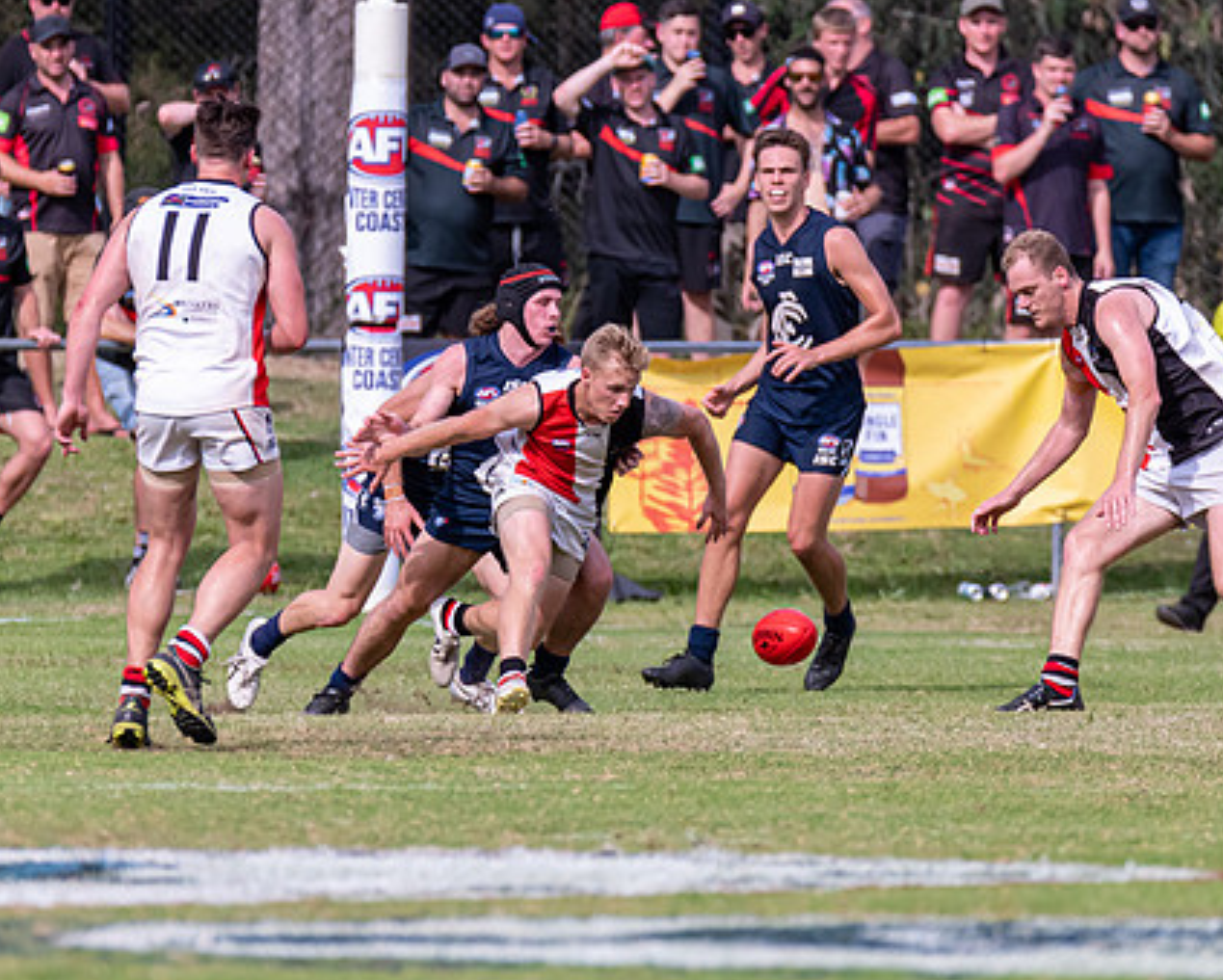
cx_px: 612
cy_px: 408
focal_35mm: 896
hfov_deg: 2.2
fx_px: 32454
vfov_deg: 1.7
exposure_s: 1/2500
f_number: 6.3
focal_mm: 420
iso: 800
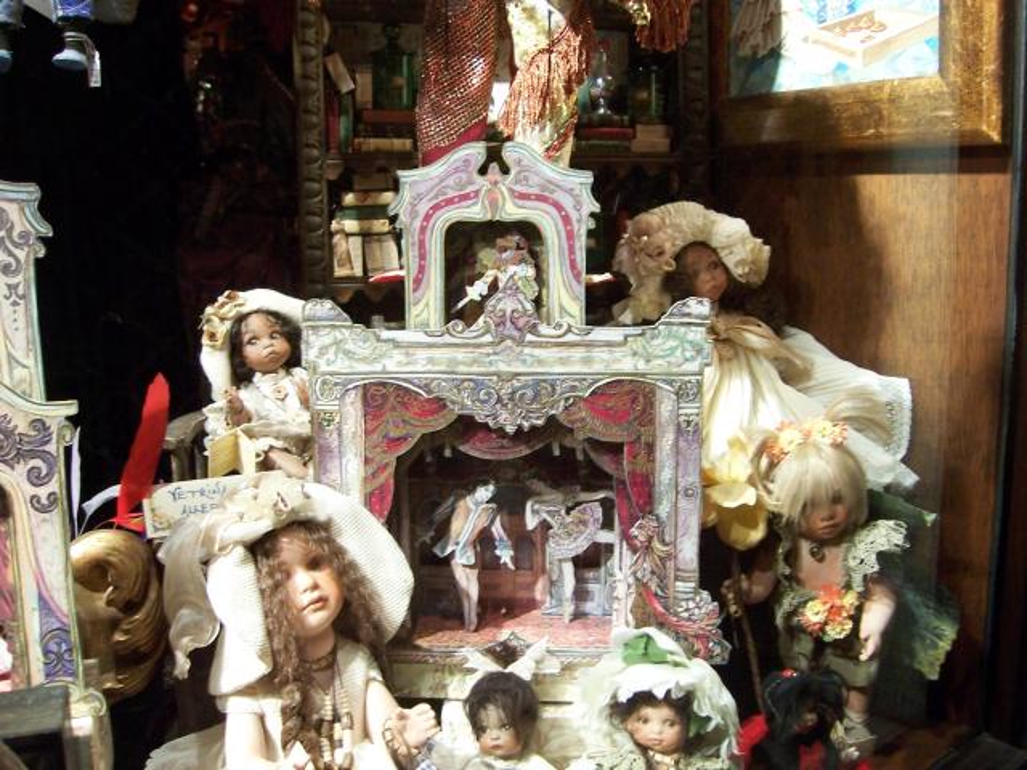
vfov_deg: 39.7
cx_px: 514
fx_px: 1068
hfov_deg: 51.4
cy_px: 385
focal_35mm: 36
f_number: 3
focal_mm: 6
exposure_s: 1/4
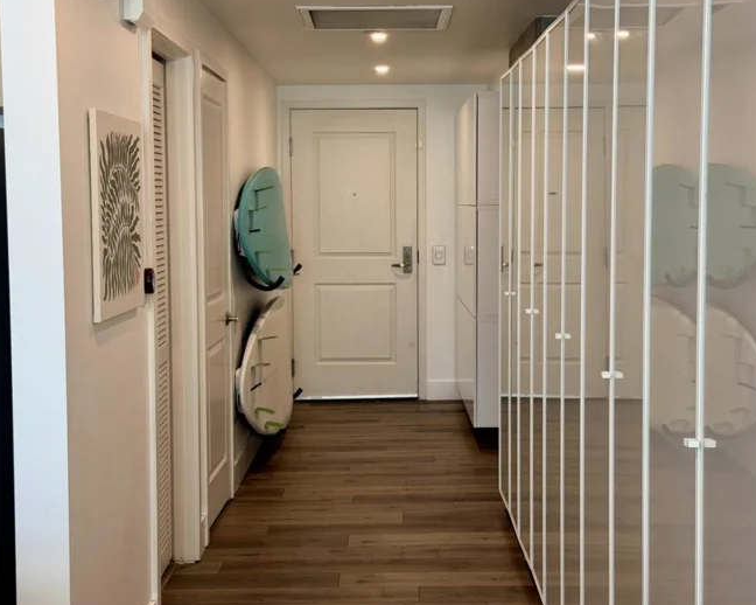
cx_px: 384
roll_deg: -0.1
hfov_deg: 34.8
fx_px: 1208
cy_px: 293
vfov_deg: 28.1
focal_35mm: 54
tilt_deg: -3.9
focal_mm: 6.76
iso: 64
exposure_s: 1/60
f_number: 1.78
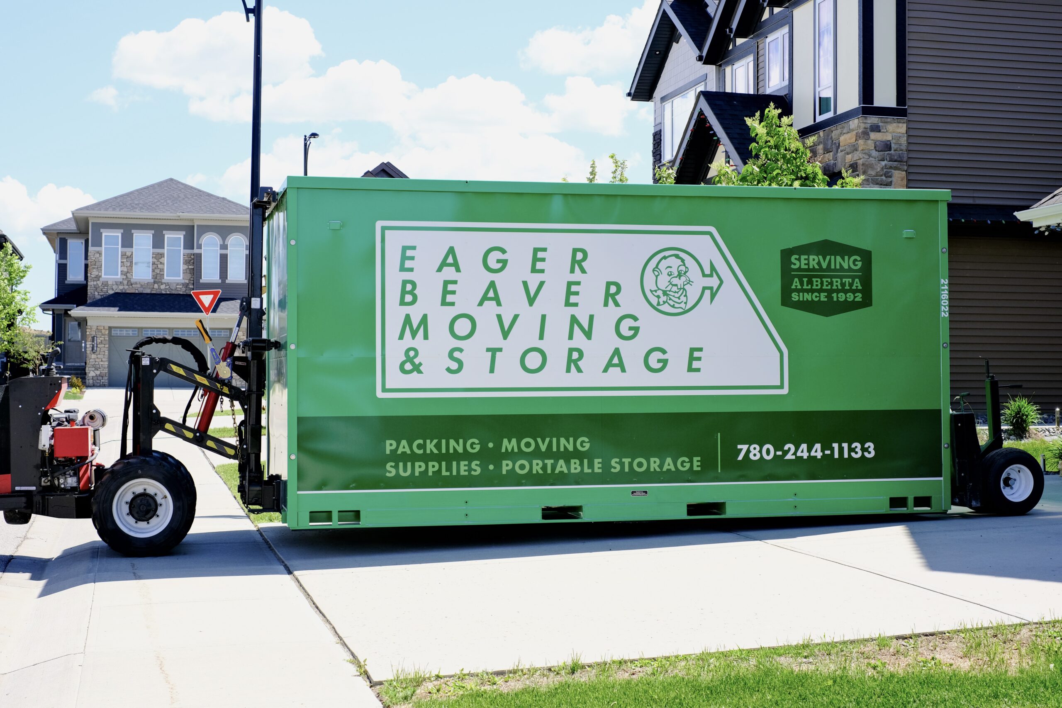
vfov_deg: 25.5
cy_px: 354
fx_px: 1563
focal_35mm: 53
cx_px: 531
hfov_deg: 37.5
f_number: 5
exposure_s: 1/600
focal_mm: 35
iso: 320
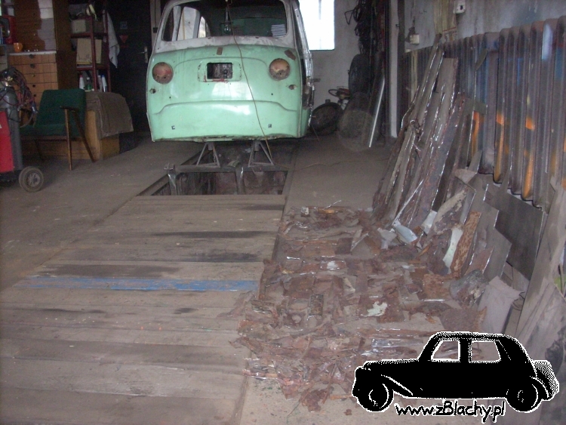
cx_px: 283
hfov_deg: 50.1
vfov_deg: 38.7
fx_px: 605
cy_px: 212
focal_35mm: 37
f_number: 2.8
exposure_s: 1/60
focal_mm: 6.2
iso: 400
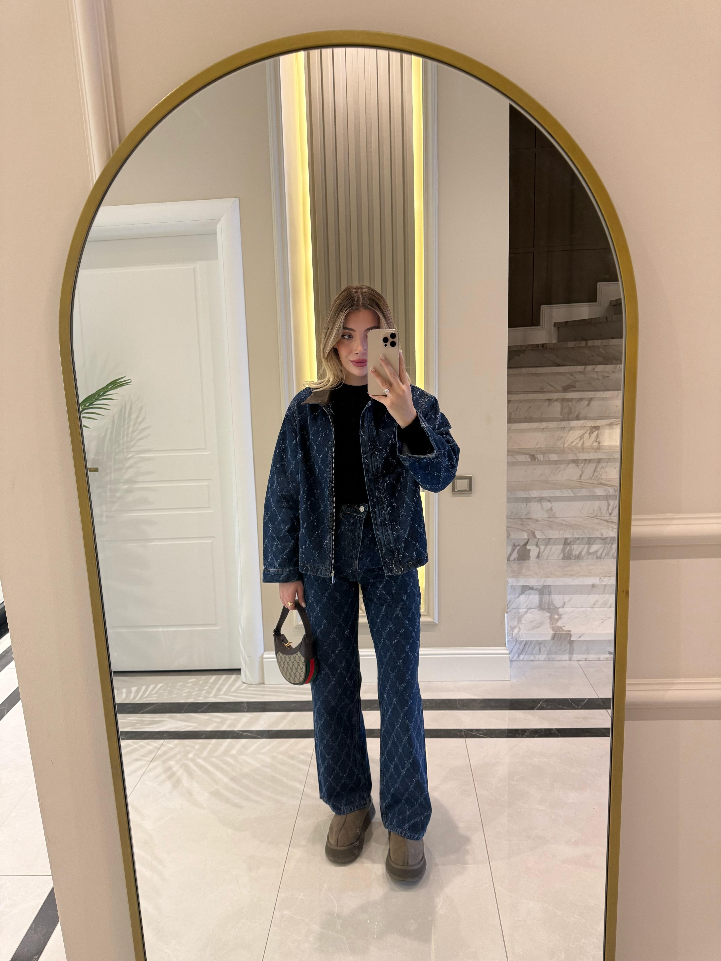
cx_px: 360
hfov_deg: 56.8
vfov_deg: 71.6
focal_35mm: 24
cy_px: 480
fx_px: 667
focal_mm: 6.76
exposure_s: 1/82
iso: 200
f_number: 1.78
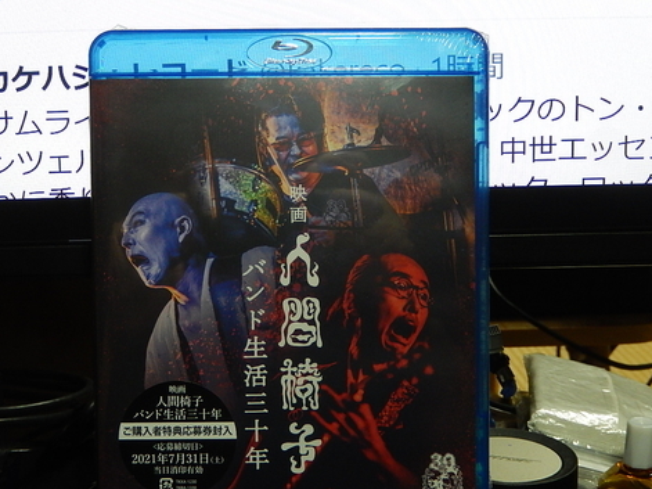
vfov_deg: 22.6
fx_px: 1224
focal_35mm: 65
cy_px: 283
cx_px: 269
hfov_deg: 29.8
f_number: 4.5
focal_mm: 9.2
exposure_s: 1/20
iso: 400
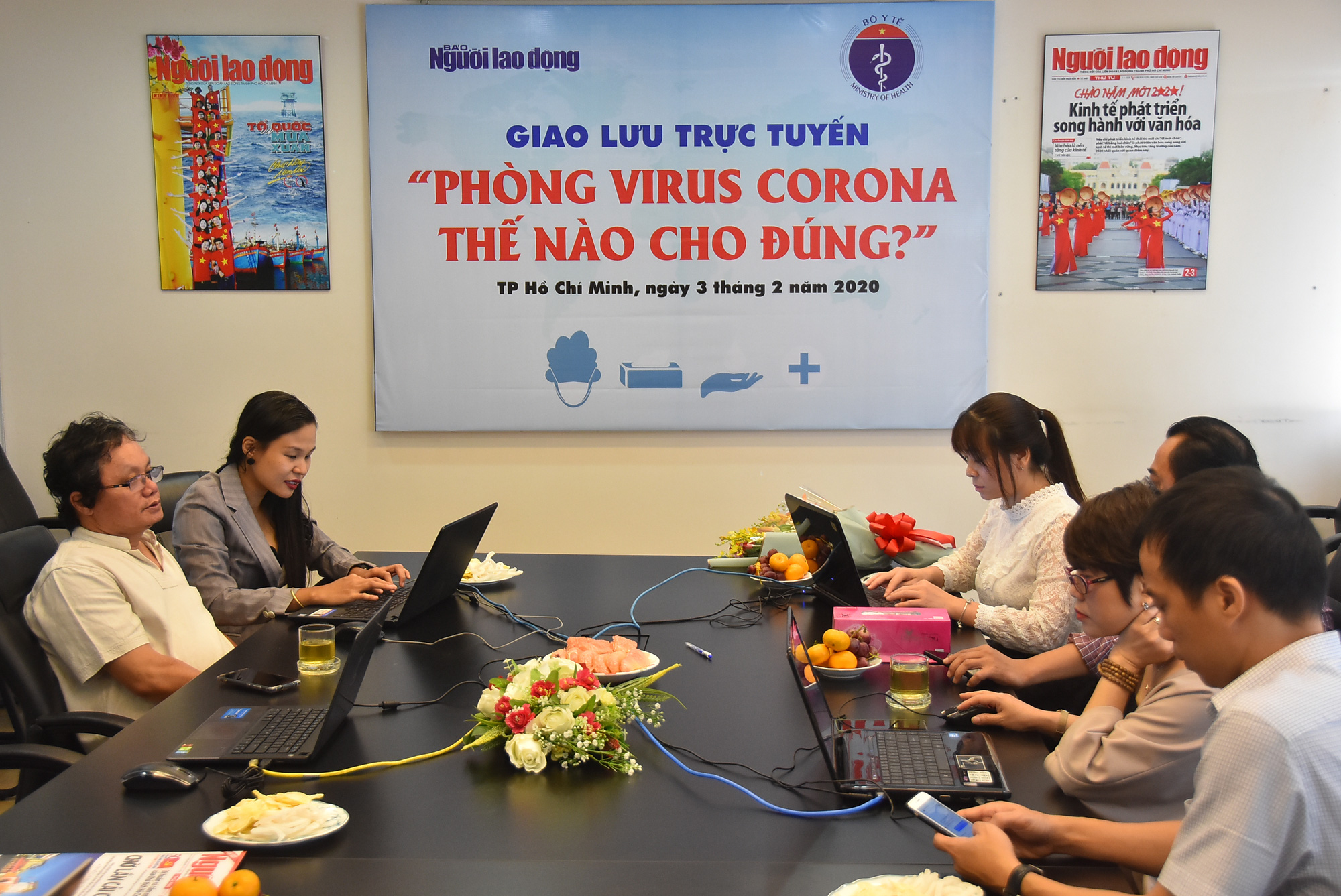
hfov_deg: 42.3
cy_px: 448
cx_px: 670
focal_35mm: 46
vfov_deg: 29.0
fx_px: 1733
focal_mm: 31
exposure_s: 1/60
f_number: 4
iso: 1250
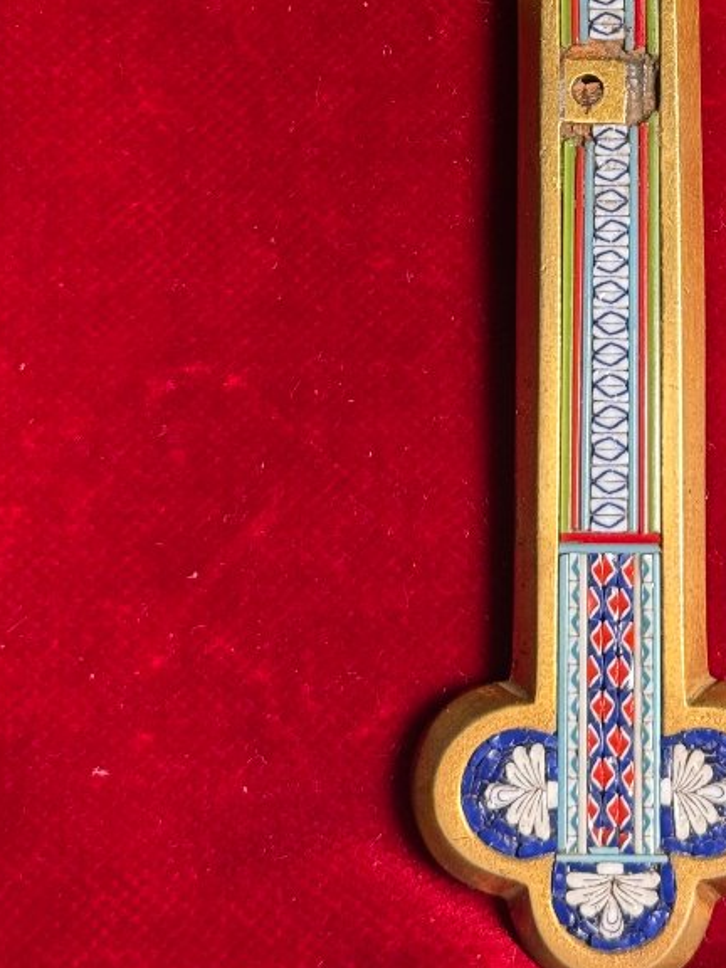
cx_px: 573
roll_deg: -1.0
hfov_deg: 14.7
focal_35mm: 100
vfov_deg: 19.3
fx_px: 2796
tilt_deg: -33.2
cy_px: 108
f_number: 1.78
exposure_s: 1/87
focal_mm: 6.76
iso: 100
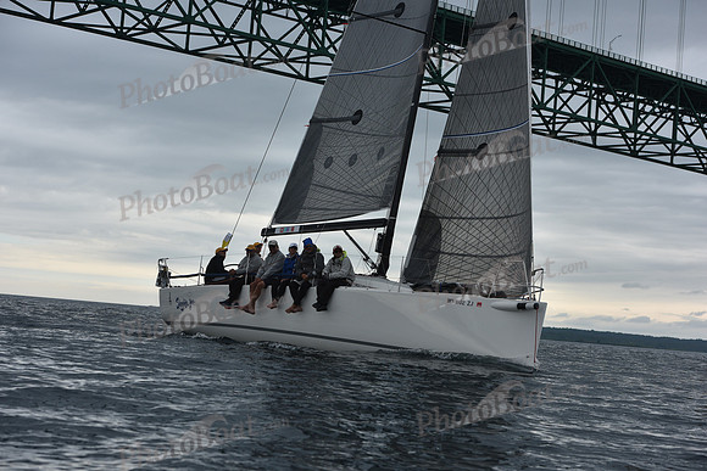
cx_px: 354
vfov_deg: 19.5
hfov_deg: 28.8
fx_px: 1375
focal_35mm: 70
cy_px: 236
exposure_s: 1/800
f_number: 7.1
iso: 250
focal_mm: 70
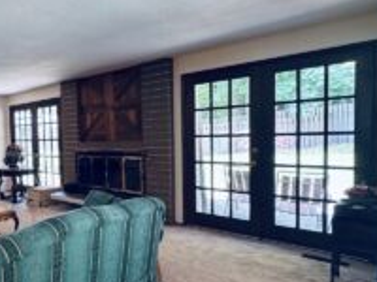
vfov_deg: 49.7
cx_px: 21
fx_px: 305
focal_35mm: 28
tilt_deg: -2.5
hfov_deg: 53.3
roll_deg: +1.9
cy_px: 154
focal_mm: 2.22
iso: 250
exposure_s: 1/60
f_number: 2.2
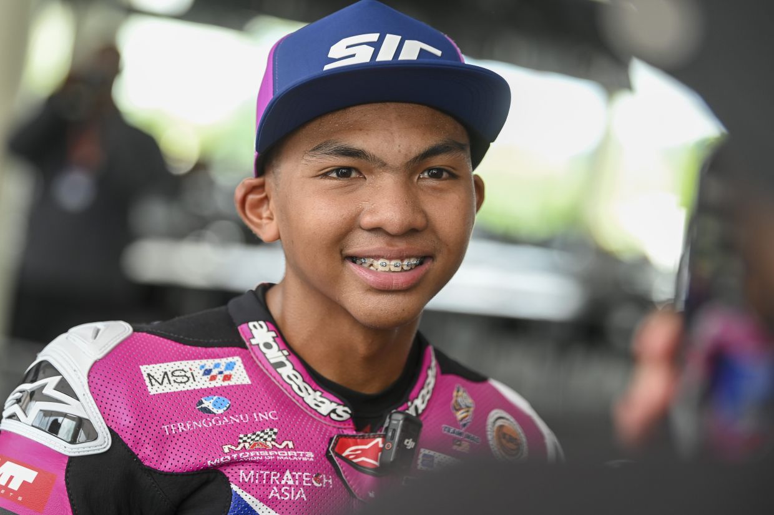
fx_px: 2406
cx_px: 387
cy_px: 258
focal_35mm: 112
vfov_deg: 12.2
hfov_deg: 18.3
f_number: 3.2
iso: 800
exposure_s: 1/320
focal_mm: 112
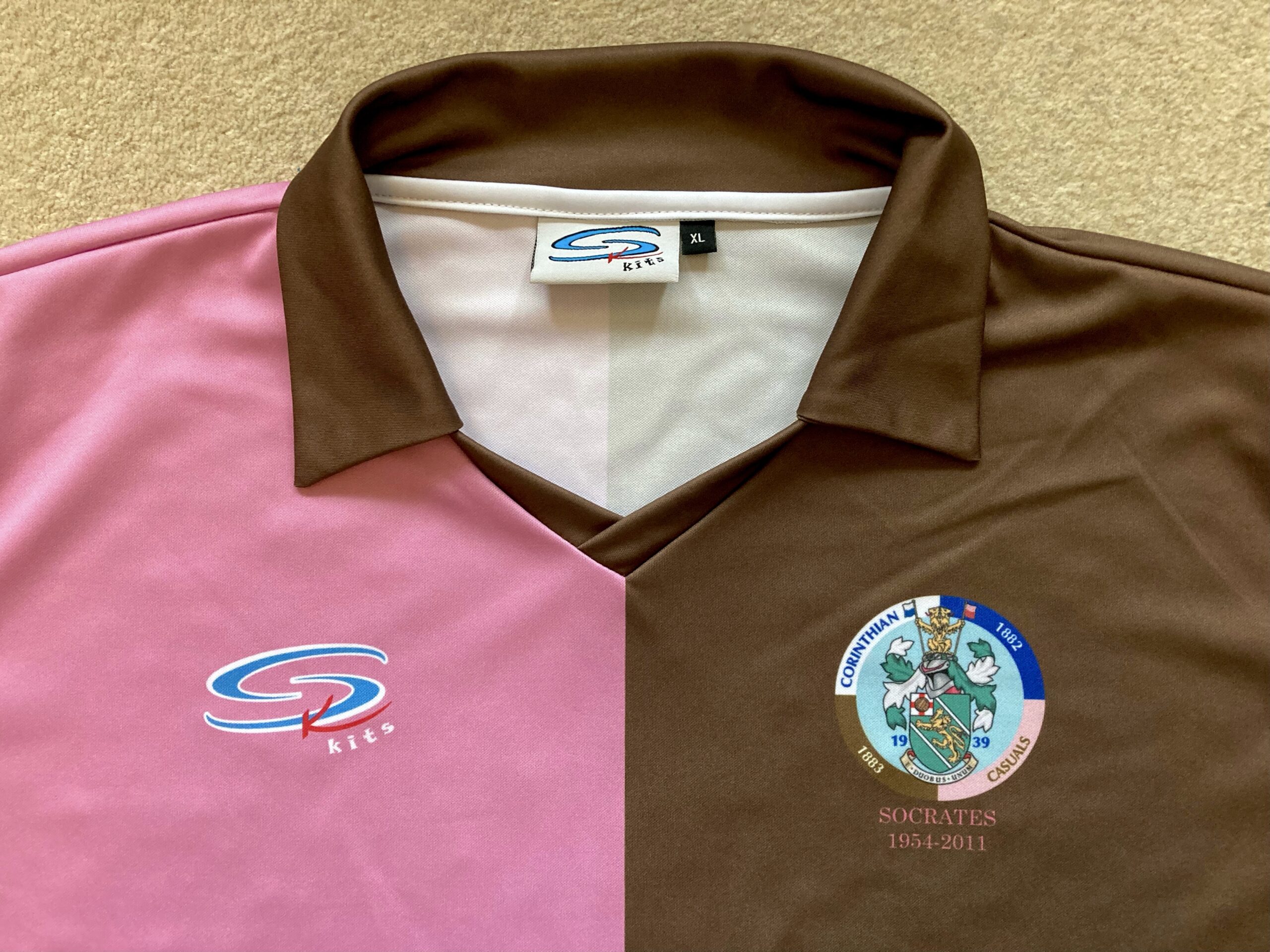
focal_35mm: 28
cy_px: 476
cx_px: 635
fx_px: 1027
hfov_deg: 63.4
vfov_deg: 49.7
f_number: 1.8
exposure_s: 1/60
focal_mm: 3.99
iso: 250
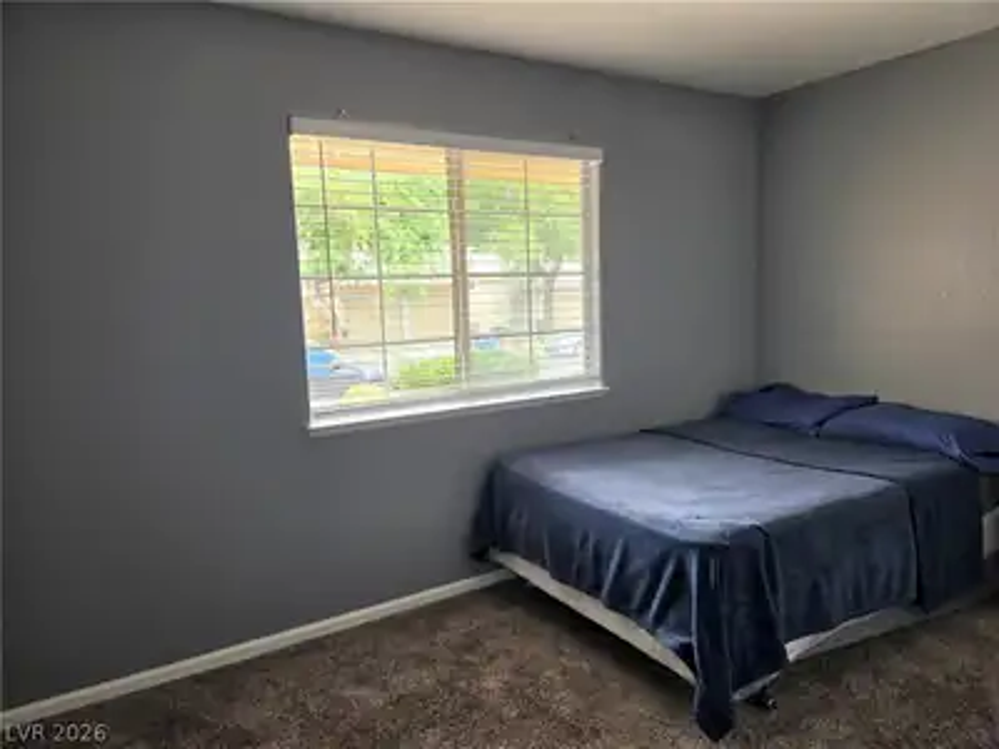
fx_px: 664
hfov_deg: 73.9
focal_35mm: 23
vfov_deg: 58.9
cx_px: 500
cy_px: 374
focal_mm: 5.4
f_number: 1.8
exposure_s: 1/120
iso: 160
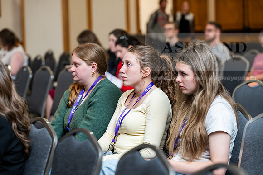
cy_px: 88
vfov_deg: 11.9
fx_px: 840
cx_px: 132
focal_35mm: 115
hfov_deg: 17.8
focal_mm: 115
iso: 1000
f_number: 3.5
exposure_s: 1/160
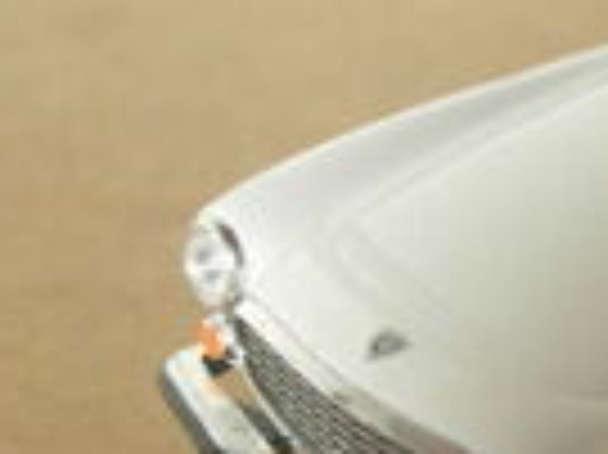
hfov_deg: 14.0
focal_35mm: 135
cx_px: 811
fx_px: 2369
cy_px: 369
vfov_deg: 10.9
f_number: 2.8
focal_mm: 7.8
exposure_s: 1/3.8
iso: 95
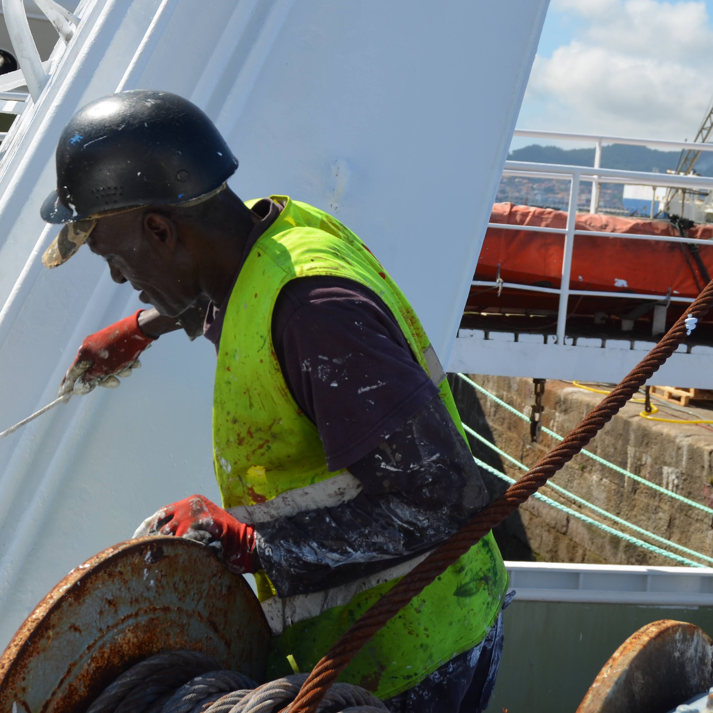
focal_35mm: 76
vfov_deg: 22.8
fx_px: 1771
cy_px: 339
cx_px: 156
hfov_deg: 22.5
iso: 100
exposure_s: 1/320
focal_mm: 34
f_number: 9
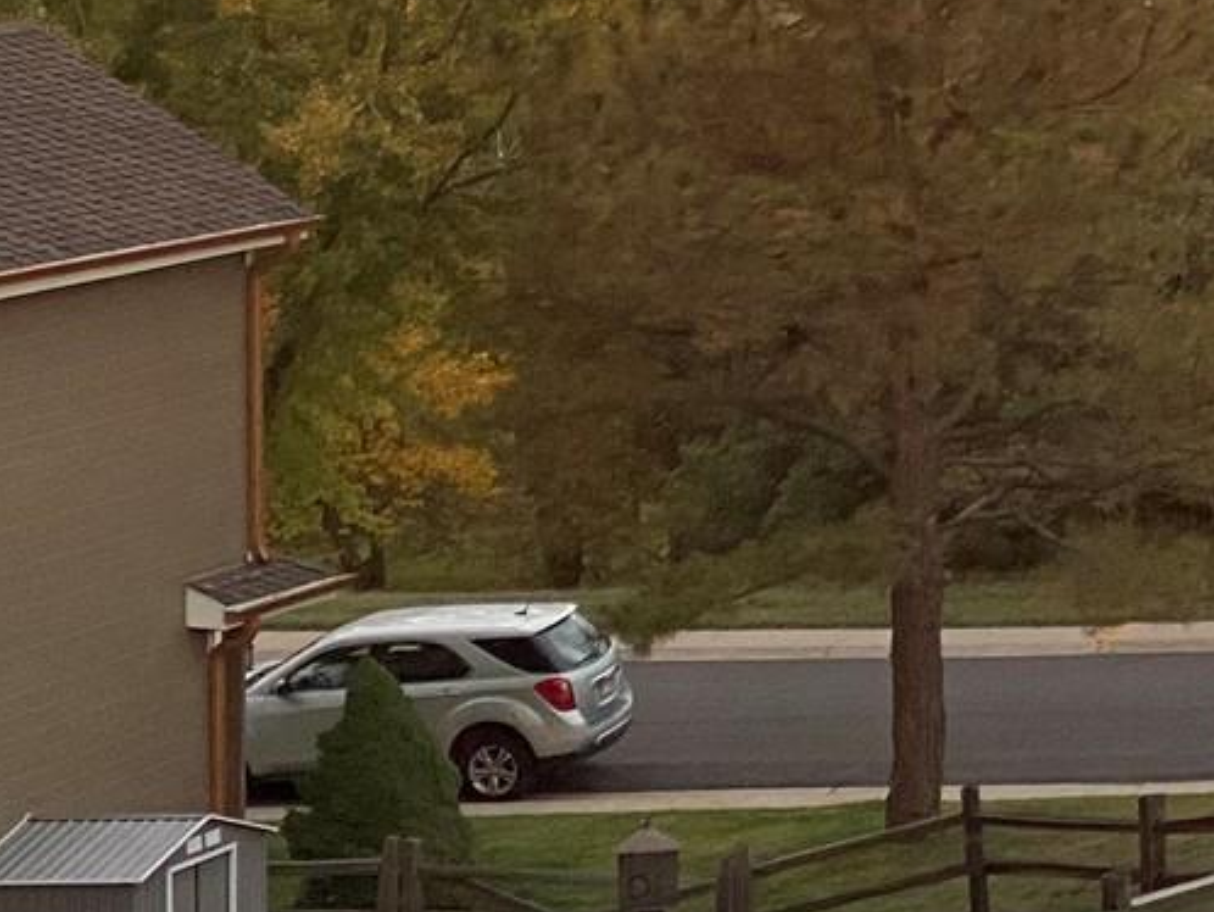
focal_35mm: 167
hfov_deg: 11.4
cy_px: -215
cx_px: 1704
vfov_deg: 8.8
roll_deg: +0.3
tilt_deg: -0.6
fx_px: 5860
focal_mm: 6
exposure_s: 1/121
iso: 125
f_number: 2
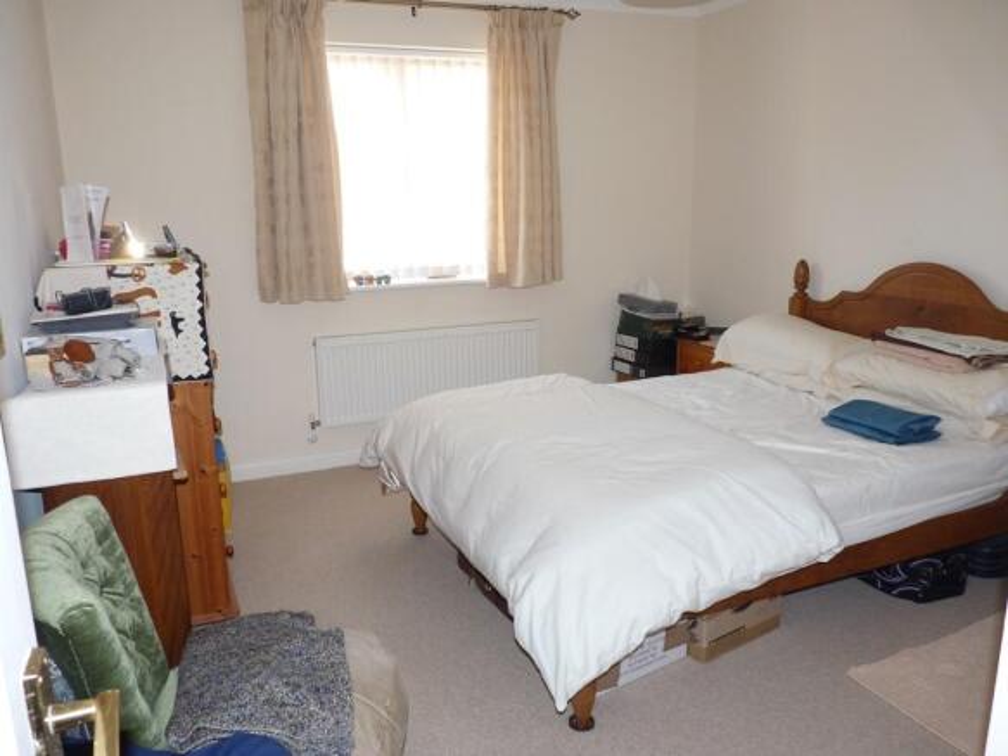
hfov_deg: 65.3
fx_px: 786
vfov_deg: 51.3
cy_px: 378
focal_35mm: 27
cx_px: 504
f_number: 2.8
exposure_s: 1/30
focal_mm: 4.8
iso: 100
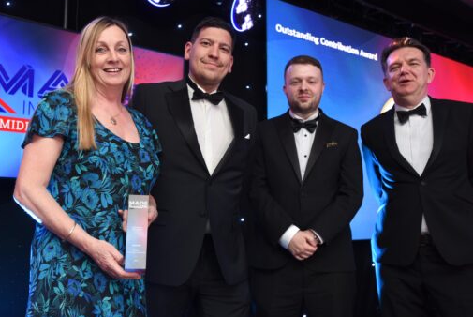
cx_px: 244
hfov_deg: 50.6
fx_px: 500
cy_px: 158
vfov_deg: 35.1
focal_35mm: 38
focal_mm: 32
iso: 800
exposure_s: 1/125
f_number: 4.5
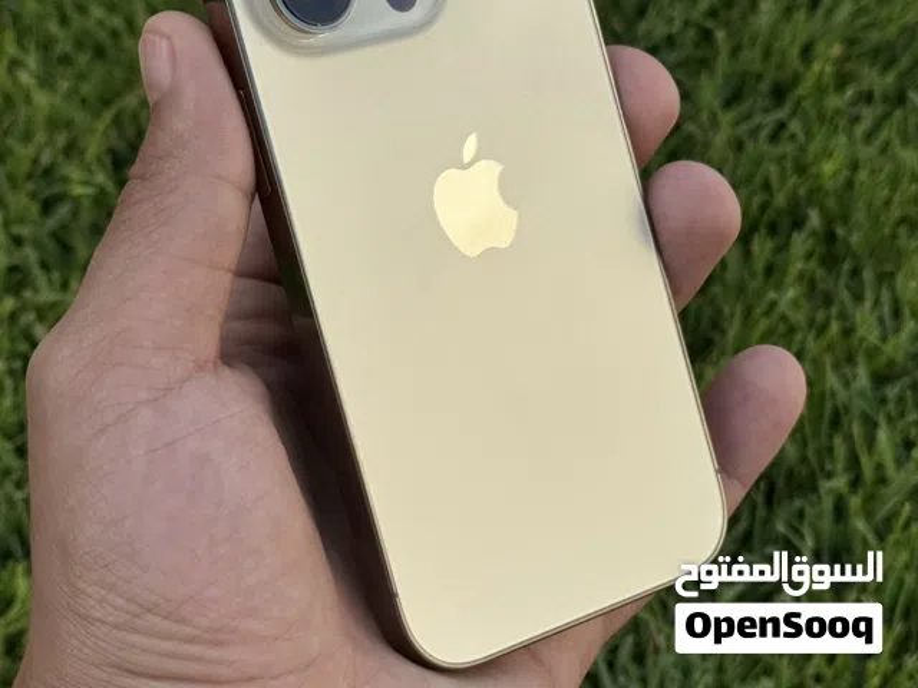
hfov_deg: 39.7
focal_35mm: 48
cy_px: 344
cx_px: 459
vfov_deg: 30.3
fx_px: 1273
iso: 64
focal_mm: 6.76
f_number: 1.78
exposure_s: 1/2611
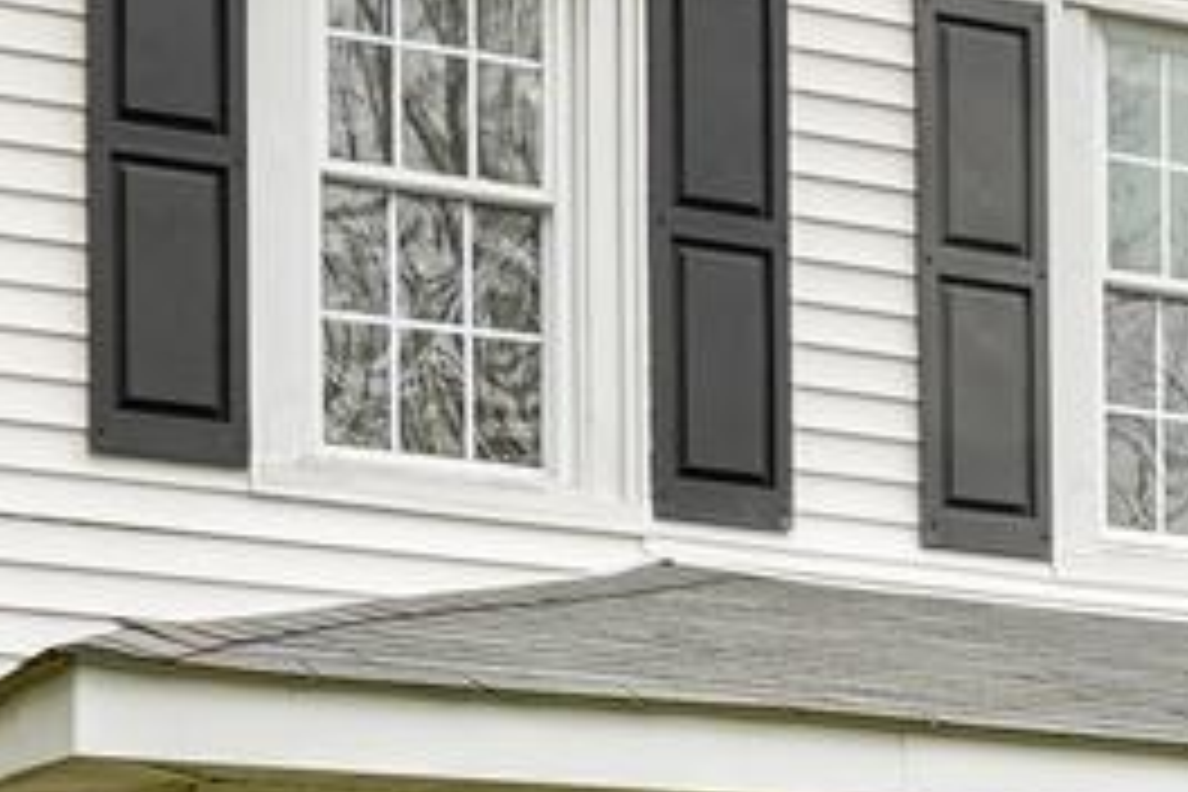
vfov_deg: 10.5
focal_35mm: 124
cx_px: 1220
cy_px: 1372
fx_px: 4092
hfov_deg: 16.2
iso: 100
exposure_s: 1/125
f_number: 5.6
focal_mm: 16
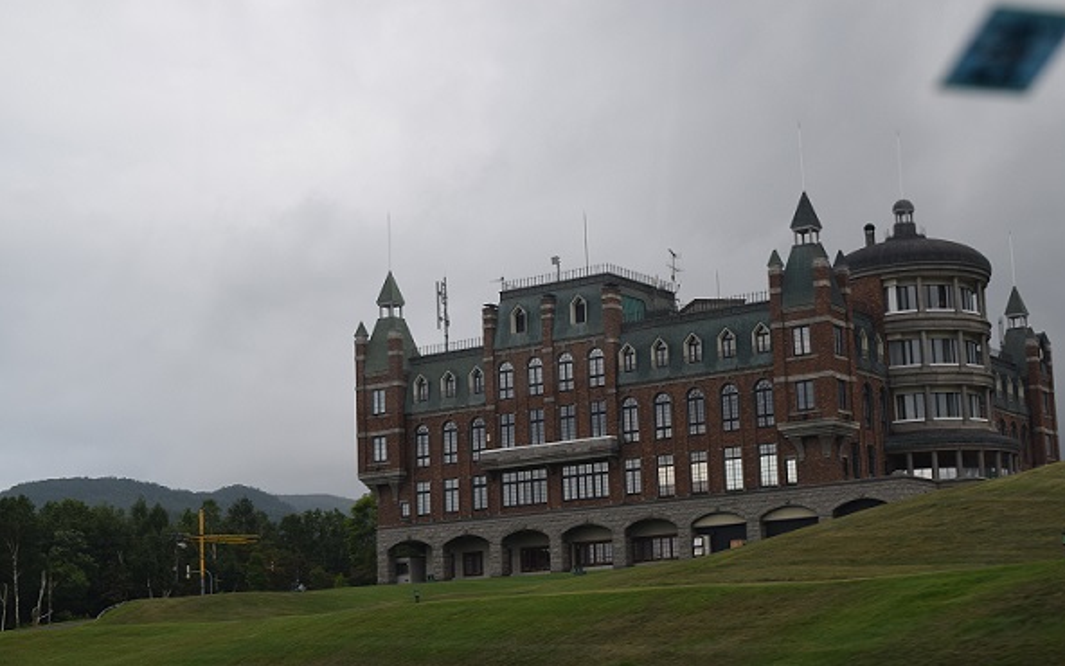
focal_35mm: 62
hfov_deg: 33.0
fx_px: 1800
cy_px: 349
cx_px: 536
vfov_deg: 21.0
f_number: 7.1
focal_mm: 40
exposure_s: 1/200
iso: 400
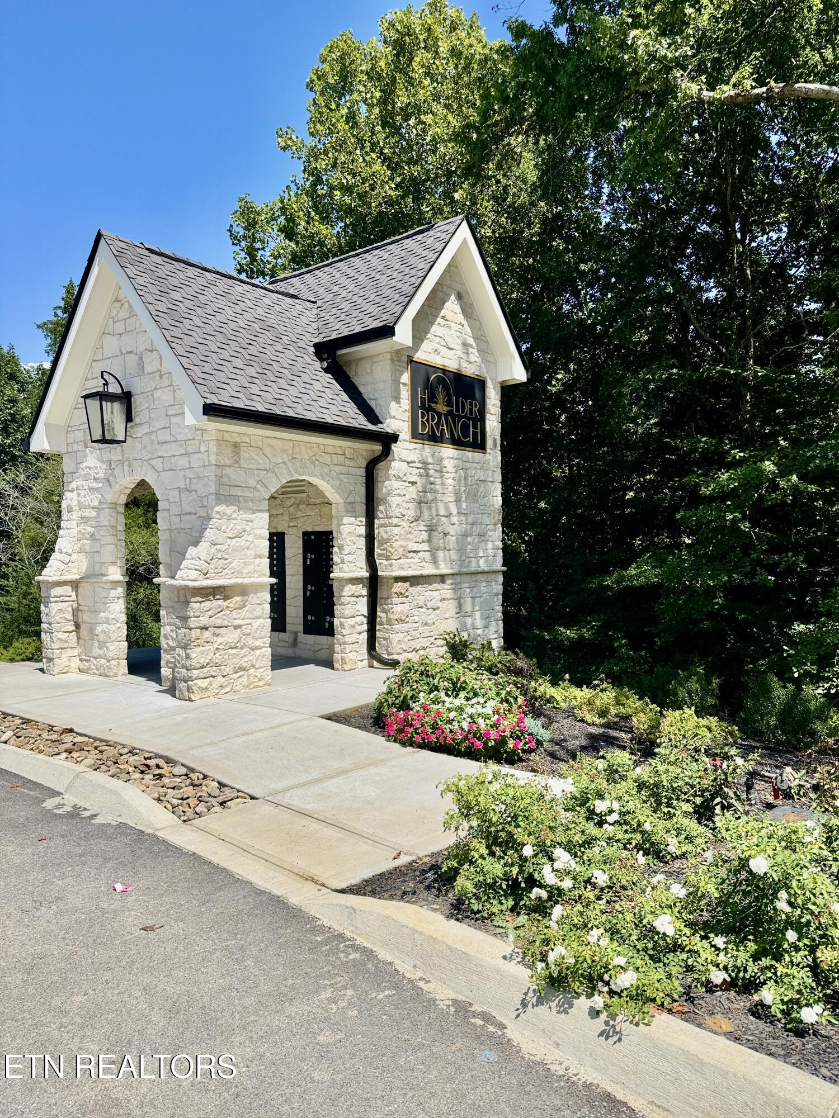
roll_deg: +0.6
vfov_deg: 71.6
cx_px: 420
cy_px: 559
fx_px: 776
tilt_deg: -1.6
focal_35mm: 24
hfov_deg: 56.8
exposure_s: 1/5814
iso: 80
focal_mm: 6.76
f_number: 1.78
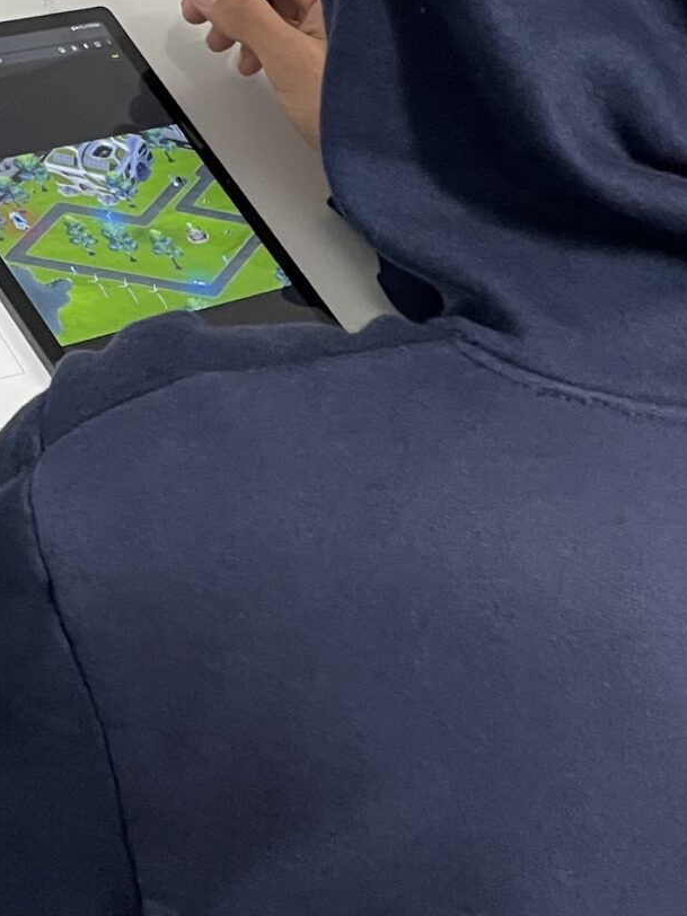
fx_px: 2170
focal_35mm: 82
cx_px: 105
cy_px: 356
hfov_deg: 17.8
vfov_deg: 23.8
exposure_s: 1/60
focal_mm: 4.2
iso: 250
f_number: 1.6
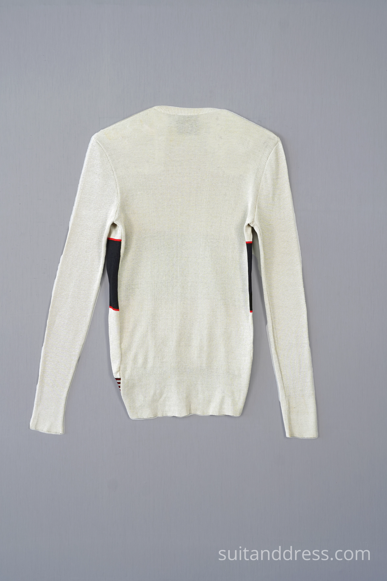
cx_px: 194
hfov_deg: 29.9
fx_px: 726
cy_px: 290
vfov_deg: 43.6
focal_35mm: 45
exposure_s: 1/30
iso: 320
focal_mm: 30
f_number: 8
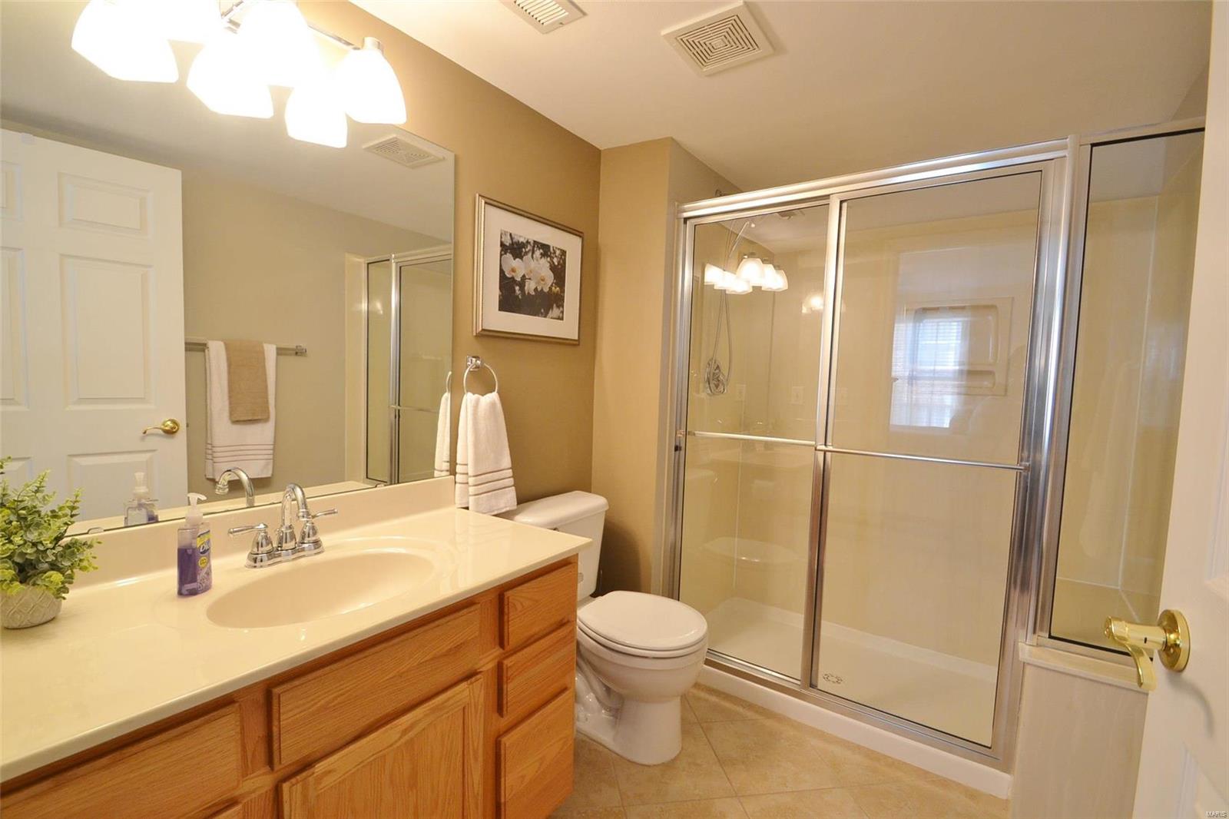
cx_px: 614
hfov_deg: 100.4
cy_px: 410
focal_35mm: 15
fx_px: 512
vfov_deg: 77.3
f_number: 6.3
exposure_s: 1/10
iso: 400
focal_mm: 10
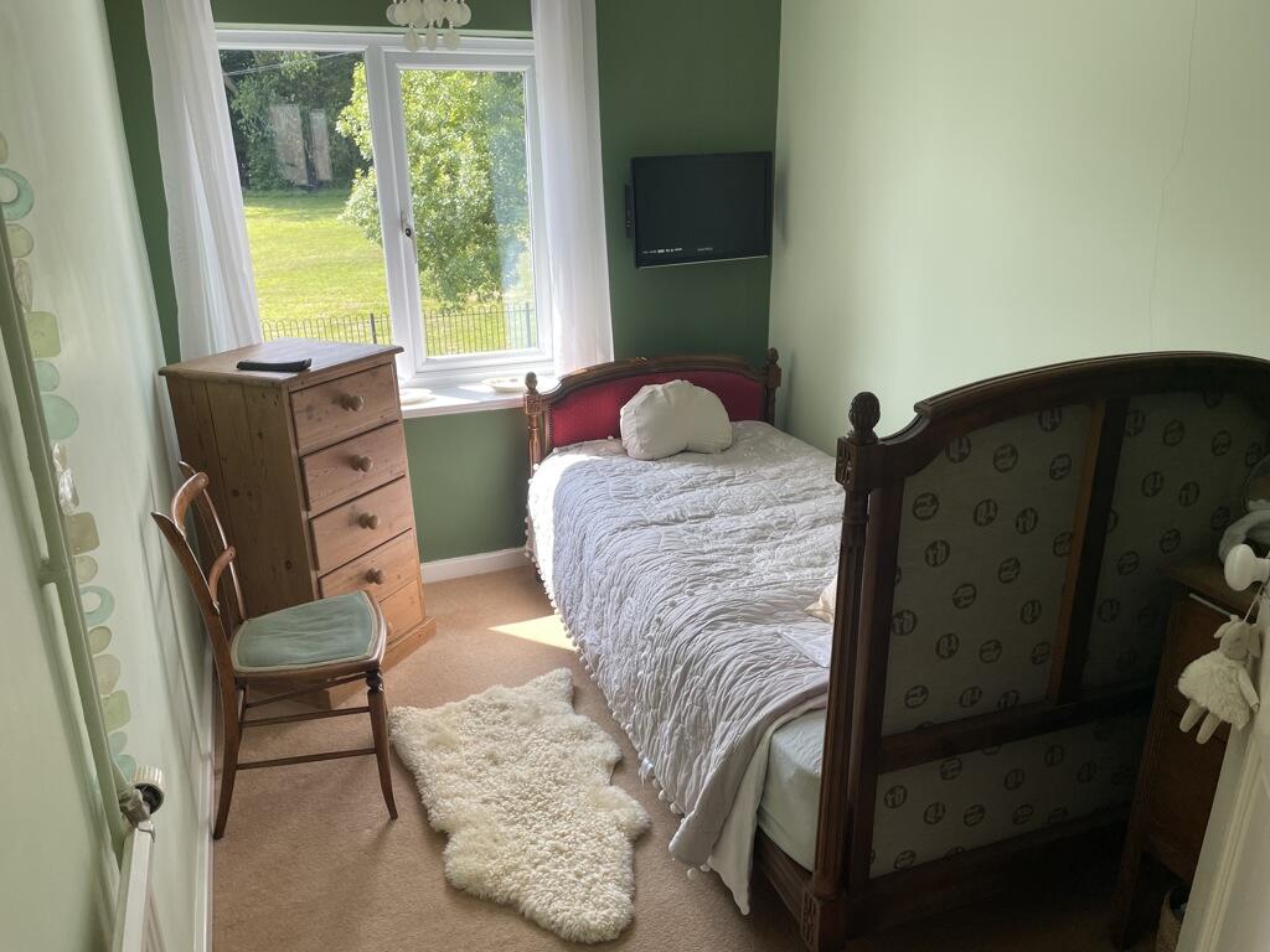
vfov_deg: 53.1
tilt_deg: -20.3
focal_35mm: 26
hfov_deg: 67.3
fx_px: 954
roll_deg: +0.7
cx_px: 635
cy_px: 476
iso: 32
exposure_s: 1/188
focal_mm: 4.2
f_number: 1.6
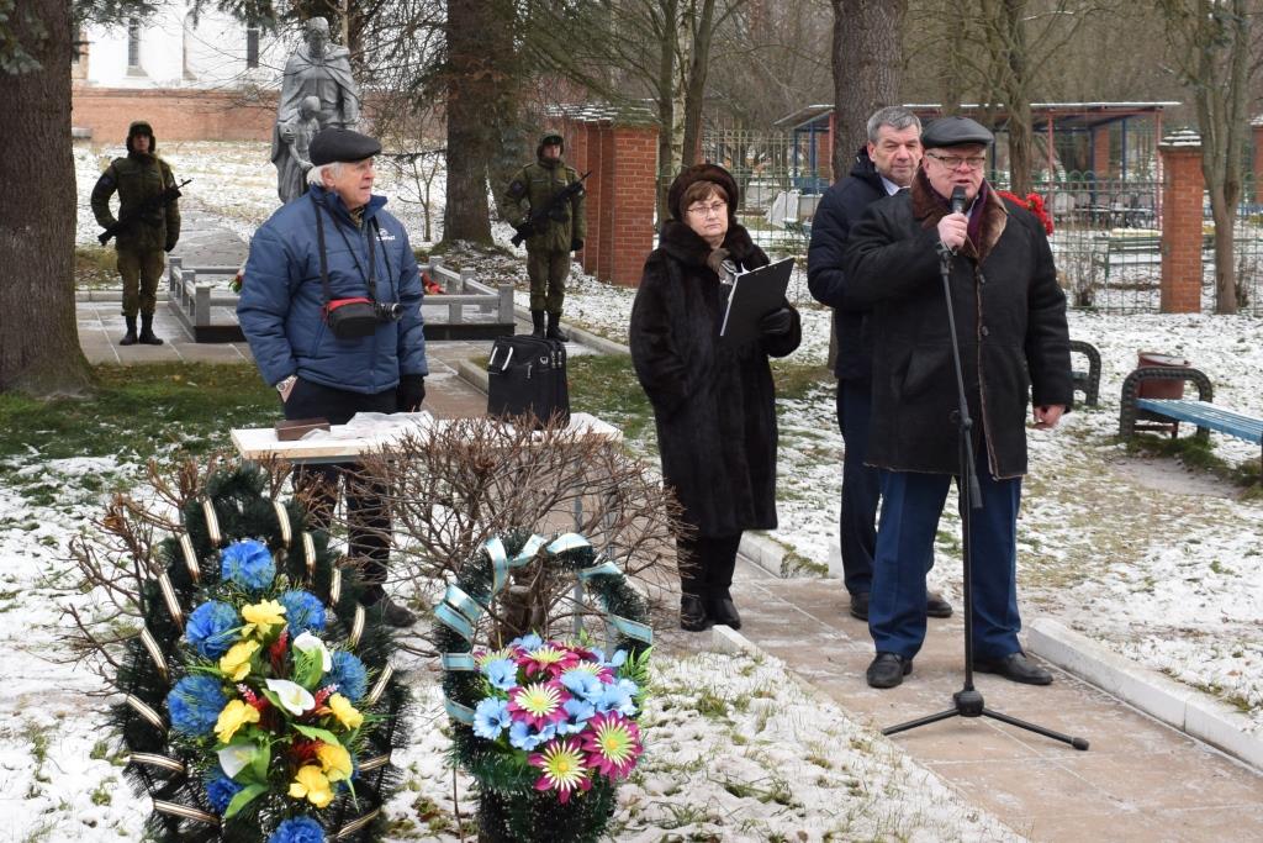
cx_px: 632
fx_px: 1368
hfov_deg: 49.5
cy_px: 422
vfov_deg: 34.2
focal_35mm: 39
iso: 400
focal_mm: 26
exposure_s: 1/125
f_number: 5.6
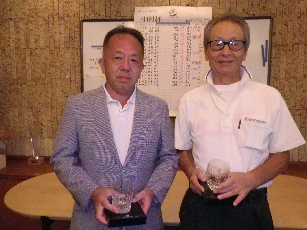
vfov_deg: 48.2
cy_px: 113
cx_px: 157
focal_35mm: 29
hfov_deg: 61.7
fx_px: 257
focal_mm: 5
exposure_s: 1/50
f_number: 3.2
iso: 640
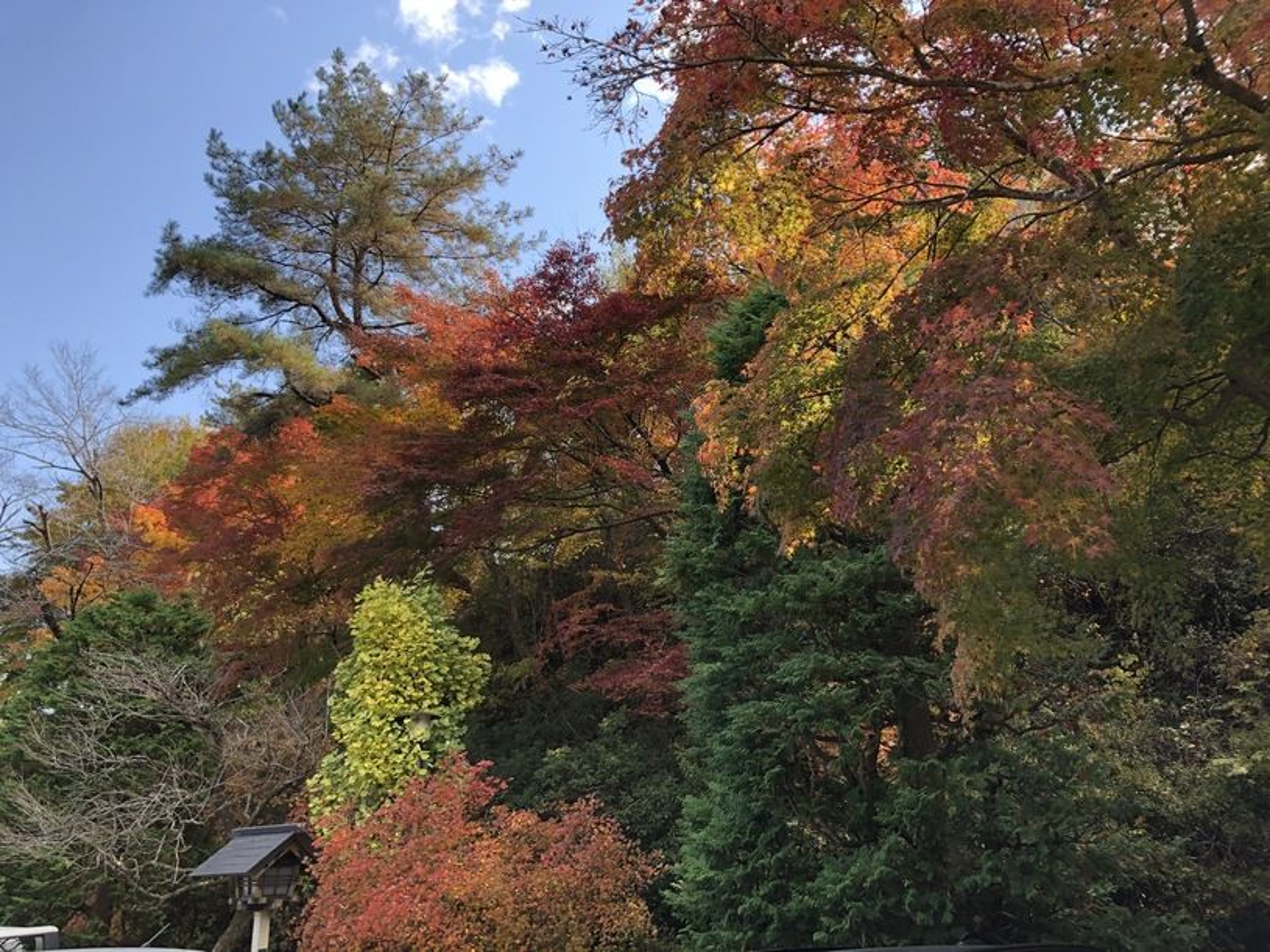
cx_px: 635
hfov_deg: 63.5
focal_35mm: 28
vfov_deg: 49.7
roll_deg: +2.3
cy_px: 476
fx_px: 1027
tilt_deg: +18.6
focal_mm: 3.99
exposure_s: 1/245
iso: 20
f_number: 1.8
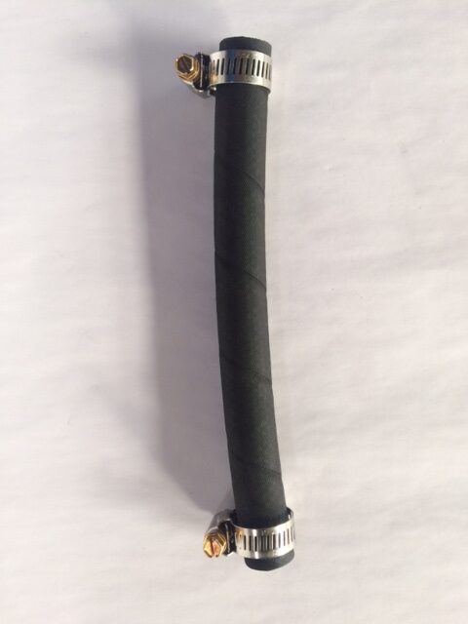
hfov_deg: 48.2
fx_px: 523
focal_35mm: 29
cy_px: 312
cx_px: 234
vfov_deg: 61.7
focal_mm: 4.15
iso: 40
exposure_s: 1/33
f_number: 2.2
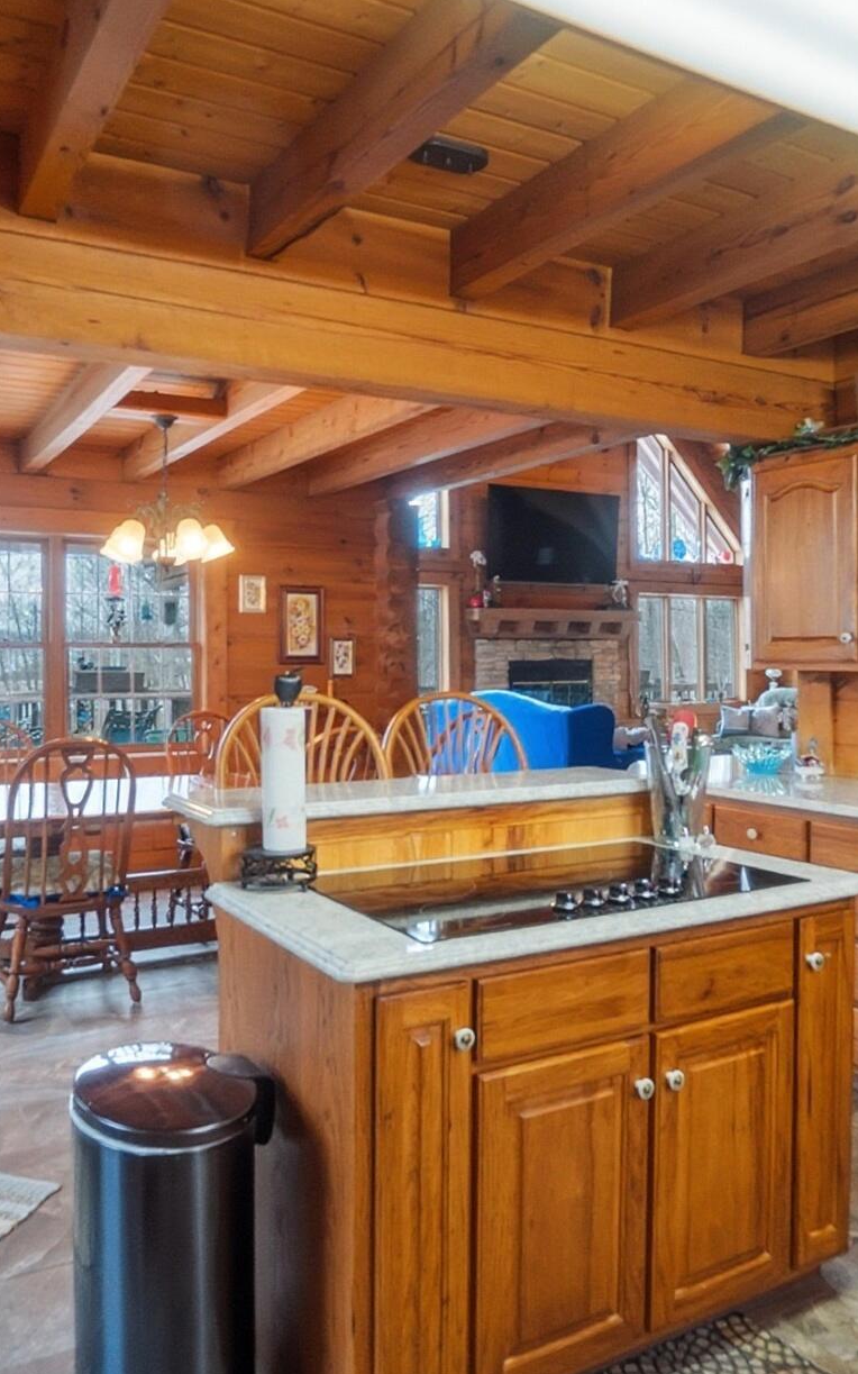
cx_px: 414
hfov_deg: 49.3
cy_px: 638
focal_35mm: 25
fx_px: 936
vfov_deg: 72.5
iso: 125
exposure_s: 1/125
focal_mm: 10
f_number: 5.6
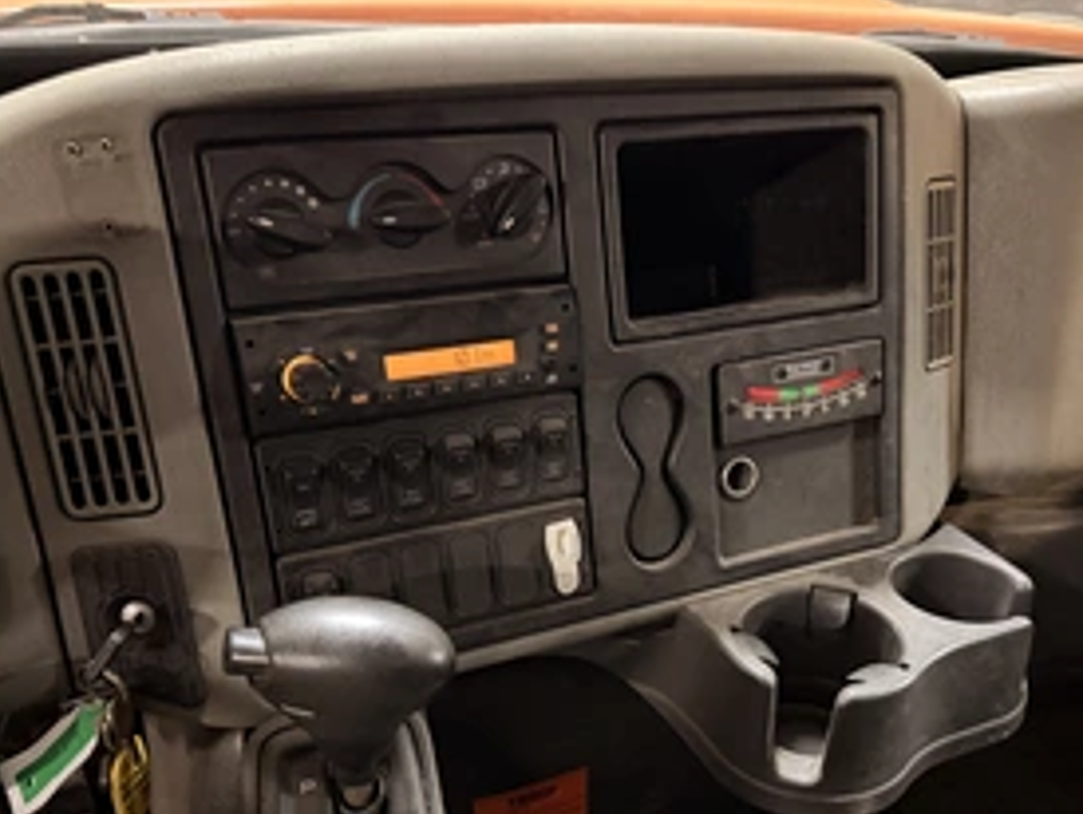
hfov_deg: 52.4
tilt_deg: -32.6
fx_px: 1096
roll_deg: -4.4
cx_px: 609
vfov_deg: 40.2
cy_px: 553
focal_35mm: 35
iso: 2000
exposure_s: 1/15
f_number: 1.78
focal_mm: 6.76
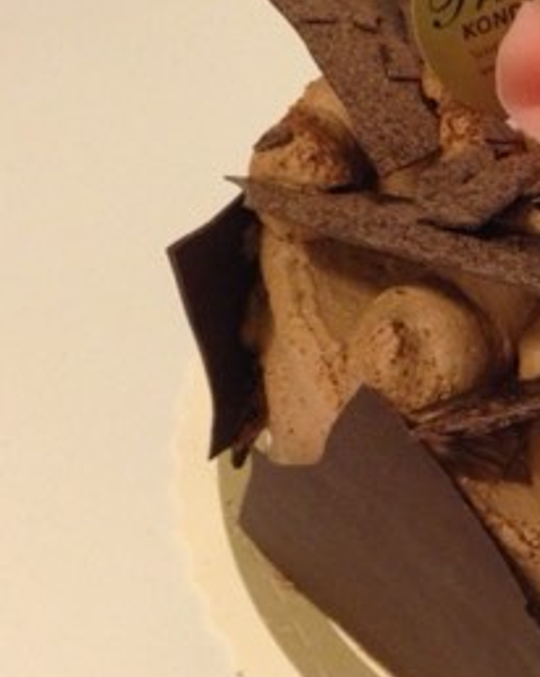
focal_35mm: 80
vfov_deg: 23.9
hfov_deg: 18.4
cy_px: 352
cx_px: 608
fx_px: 1600
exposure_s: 1/20
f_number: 2.4
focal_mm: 4.12
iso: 320
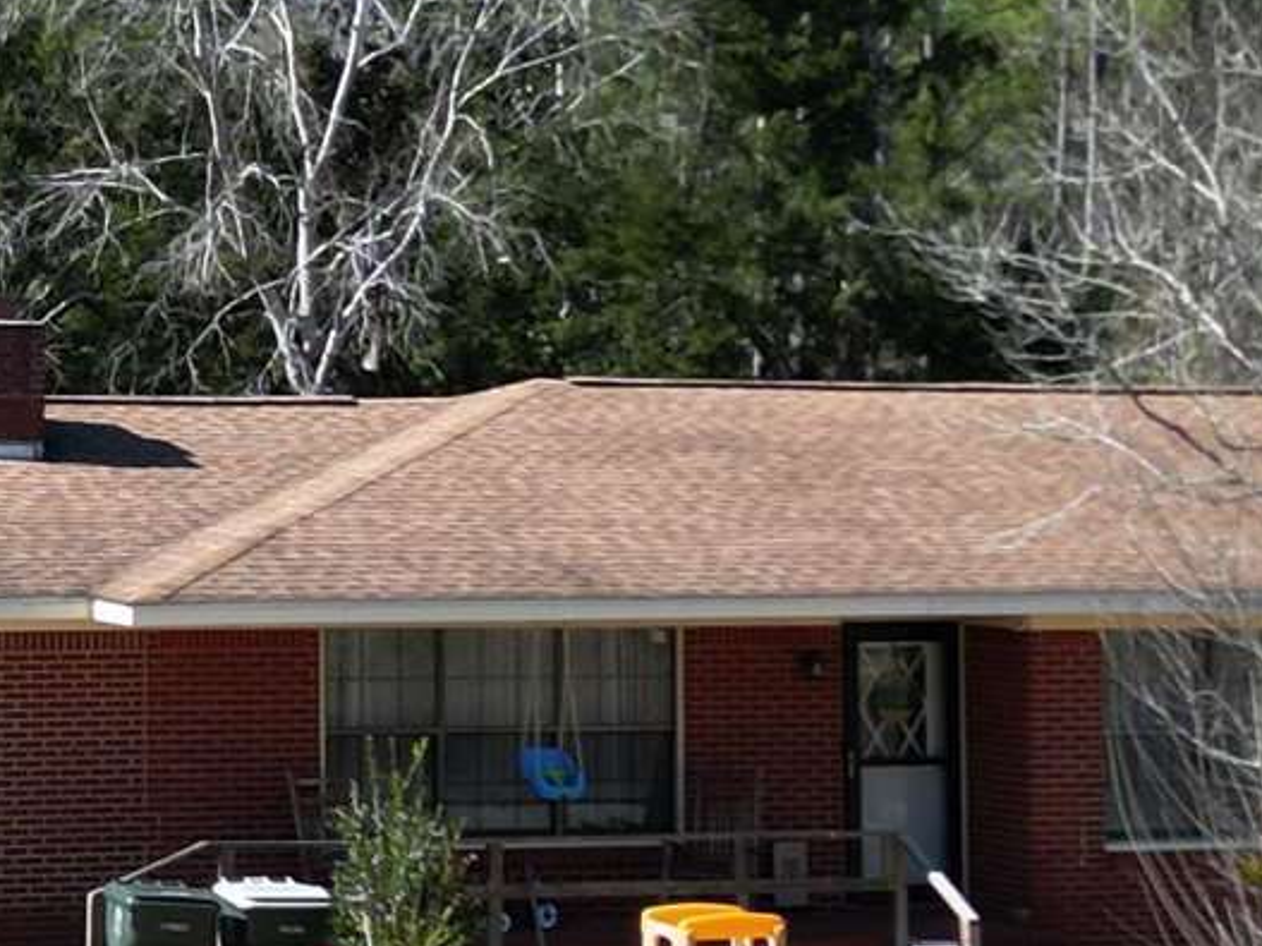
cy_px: 204
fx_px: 5103
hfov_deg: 14.0
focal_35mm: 140
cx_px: 180
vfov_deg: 10.6
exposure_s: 1/2000
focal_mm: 6.72
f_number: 1.7
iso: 120
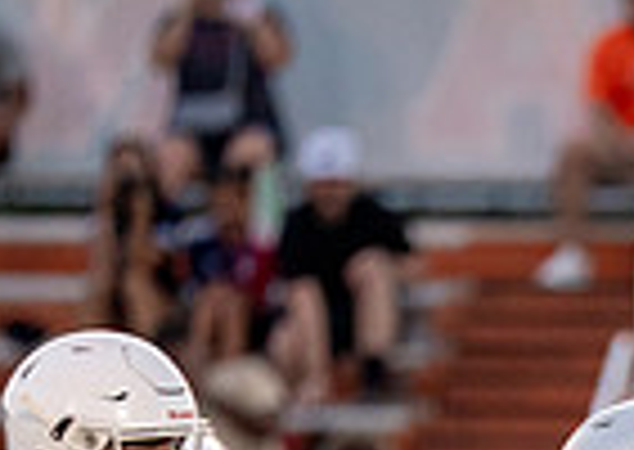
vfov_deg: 1.2
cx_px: 1248
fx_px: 21178
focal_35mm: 1179
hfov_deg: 1.7
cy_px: 835
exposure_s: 1/1000
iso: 1600
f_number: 2.8
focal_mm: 200
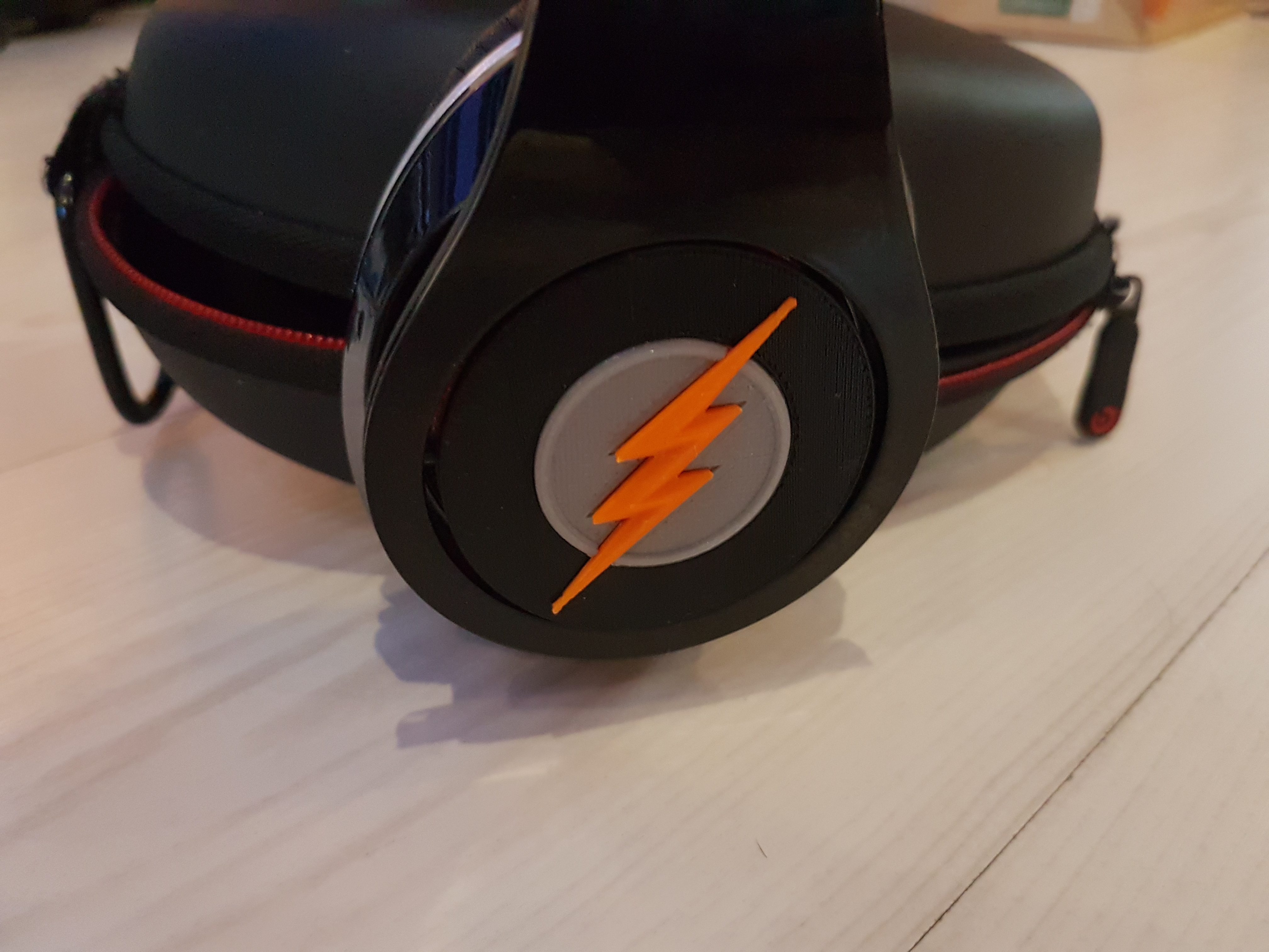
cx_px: 634
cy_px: 476
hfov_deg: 67.3
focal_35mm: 26
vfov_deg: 53.1
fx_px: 953
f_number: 1.7
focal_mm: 4.2
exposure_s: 1/10
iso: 400
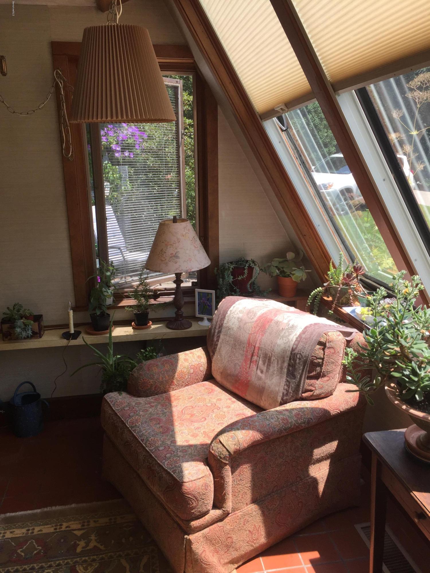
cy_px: 286
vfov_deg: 61.7
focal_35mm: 29
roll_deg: +0.8
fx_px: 480
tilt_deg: -14.9
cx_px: 215
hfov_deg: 48.2
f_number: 2.2
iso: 32
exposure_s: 1/565
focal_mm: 4.15
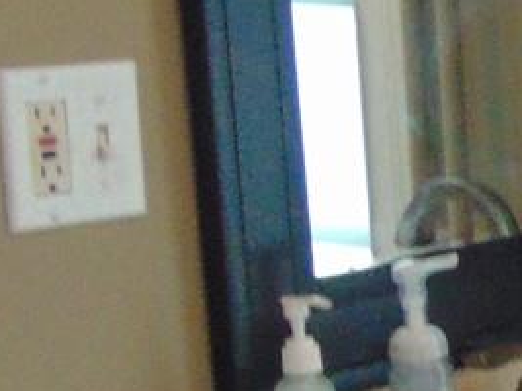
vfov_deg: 7.7
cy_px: 369
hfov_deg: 9.4
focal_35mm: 192
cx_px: 1150
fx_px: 2894
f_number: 3
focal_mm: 4.5
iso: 250
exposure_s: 1/50
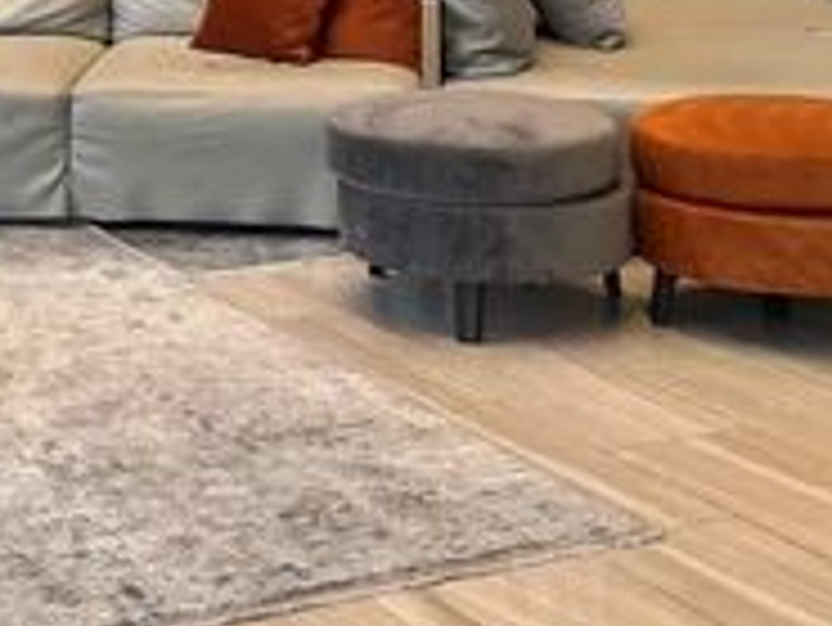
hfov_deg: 22.0
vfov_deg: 16.8
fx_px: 1996
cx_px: -130
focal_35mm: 83
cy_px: -171
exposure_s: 1/120
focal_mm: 6.76
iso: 100
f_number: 1.78
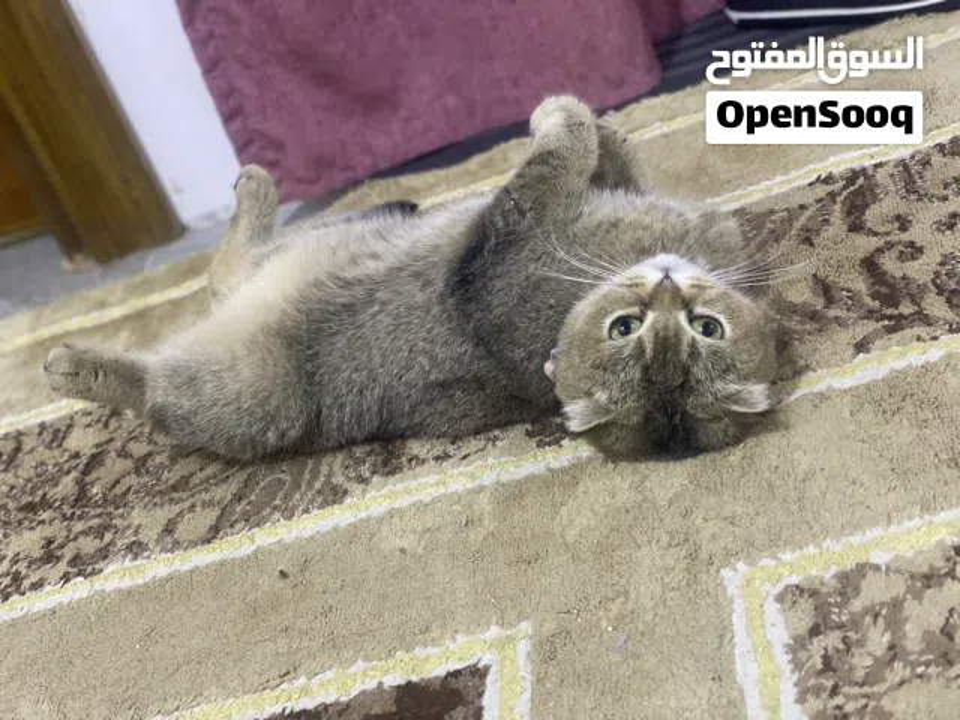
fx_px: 1442
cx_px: 480
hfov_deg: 36.8
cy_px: 360
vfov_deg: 28.0
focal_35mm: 52
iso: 320
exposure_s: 1/33
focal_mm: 6
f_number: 2
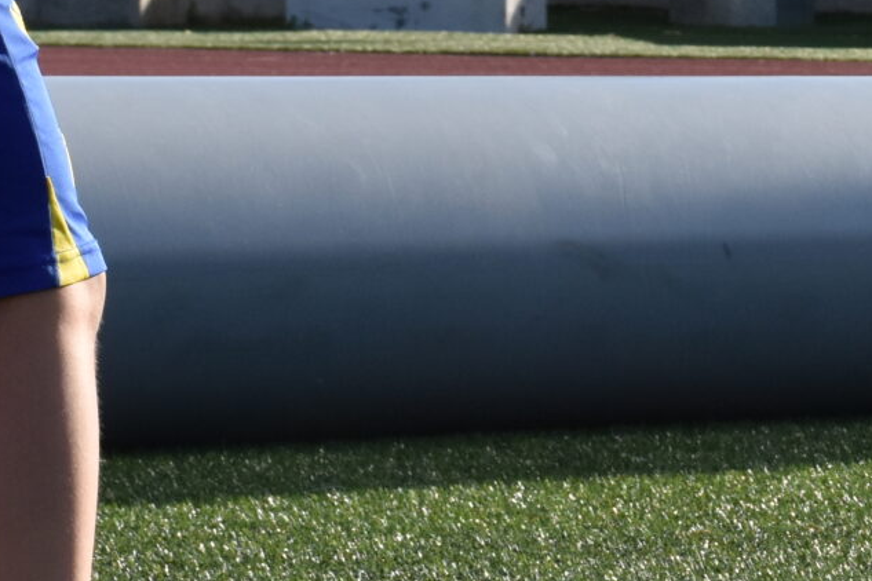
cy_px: -112
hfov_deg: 5.4
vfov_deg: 3.6
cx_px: 1660
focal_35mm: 376
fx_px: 9107
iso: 500
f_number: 7.1
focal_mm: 62
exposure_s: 1/800
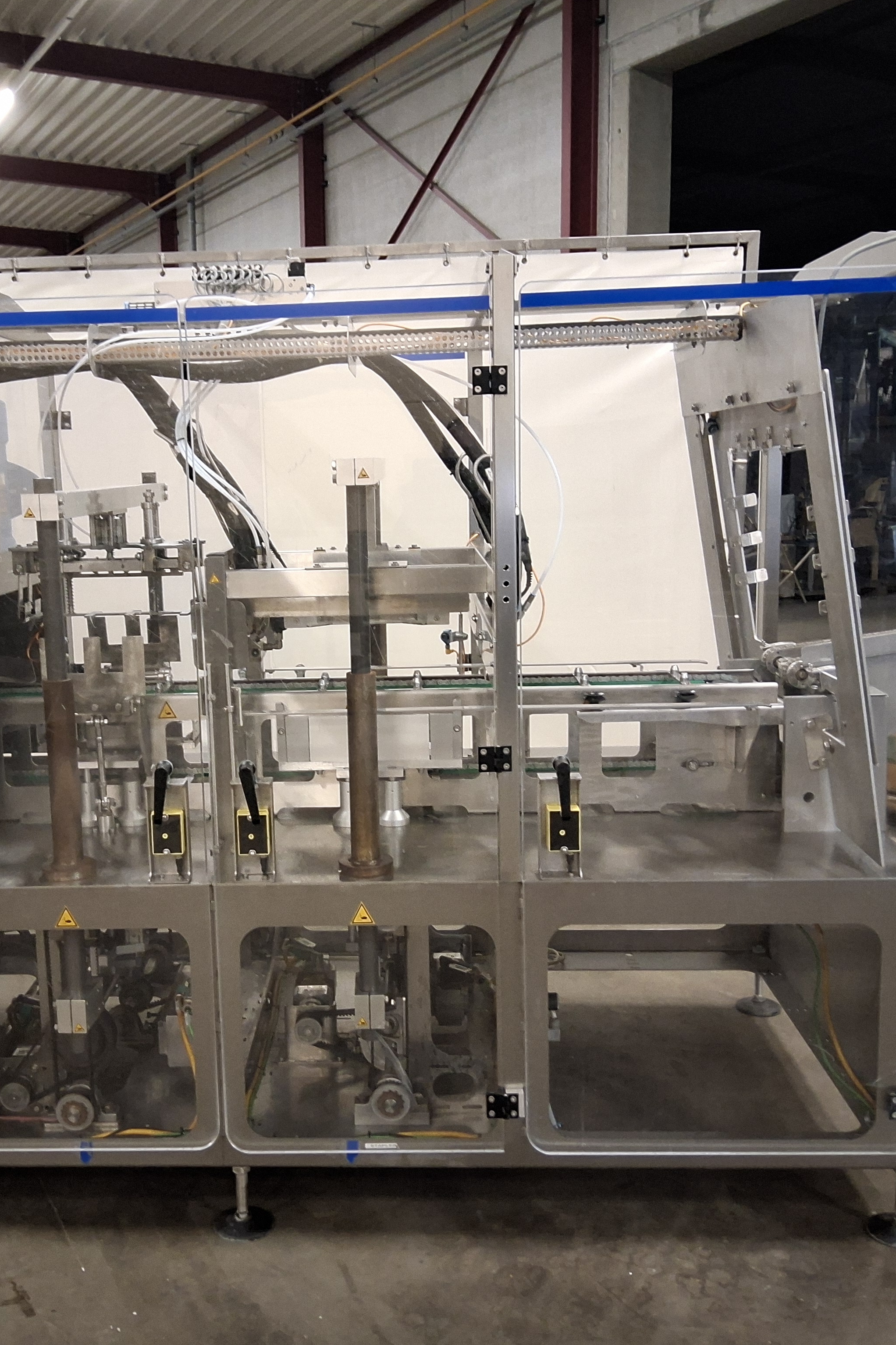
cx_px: 364
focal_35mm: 35
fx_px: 1307
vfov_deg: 54.4
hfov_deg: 37.7
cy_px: 667
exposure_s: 1/25
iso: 320
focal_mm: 3.08
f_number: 2
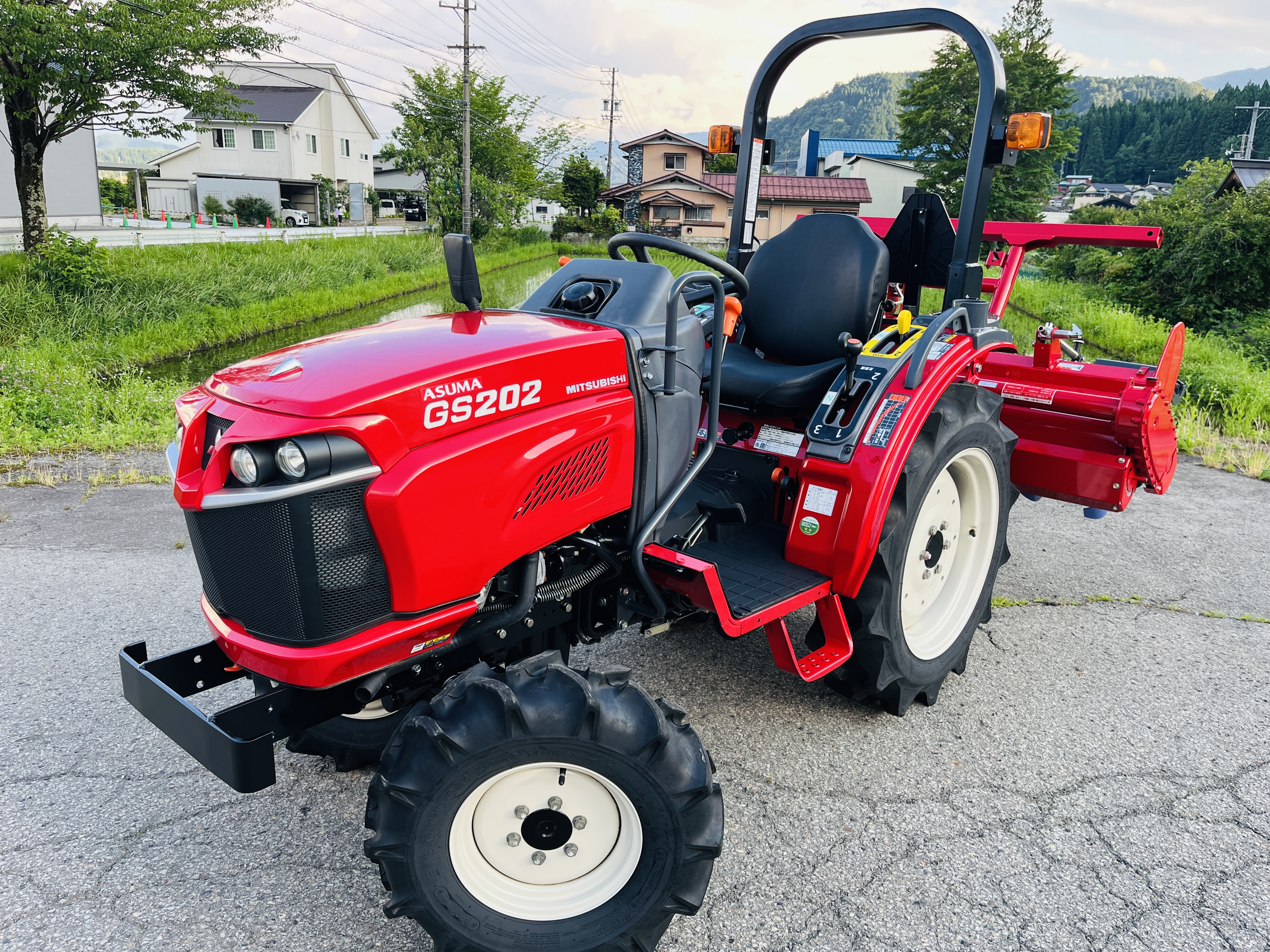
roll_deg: -1.8
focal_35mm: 26
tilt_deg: -16.4
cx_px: 635
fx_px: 954
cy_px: 476
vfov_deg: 53.1
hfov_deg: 67.3
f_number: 1.6
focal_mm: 5.1
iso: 40
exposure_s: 1/283
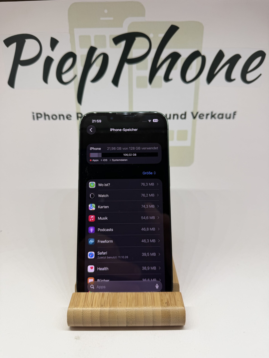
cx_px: 134
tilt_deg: -17.3
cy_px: 179
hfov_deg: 56.8
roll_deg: -0.1
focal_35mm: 24
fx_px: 249
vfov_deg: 71.6
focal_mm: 6.76
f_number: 1.78
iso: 64
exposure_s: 1/181
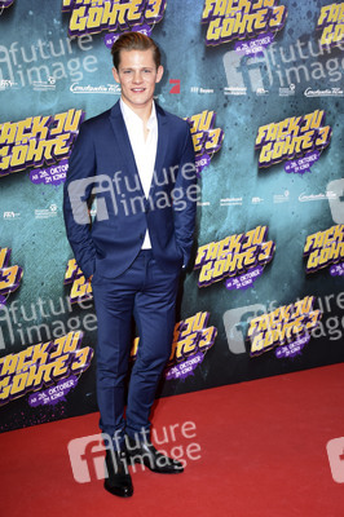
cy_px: 258
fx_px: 969
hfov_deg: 20.1
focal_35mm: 68
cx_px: 172
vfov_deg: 29.9
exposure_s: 1/160
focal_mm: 45
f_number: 4.5
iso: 1600
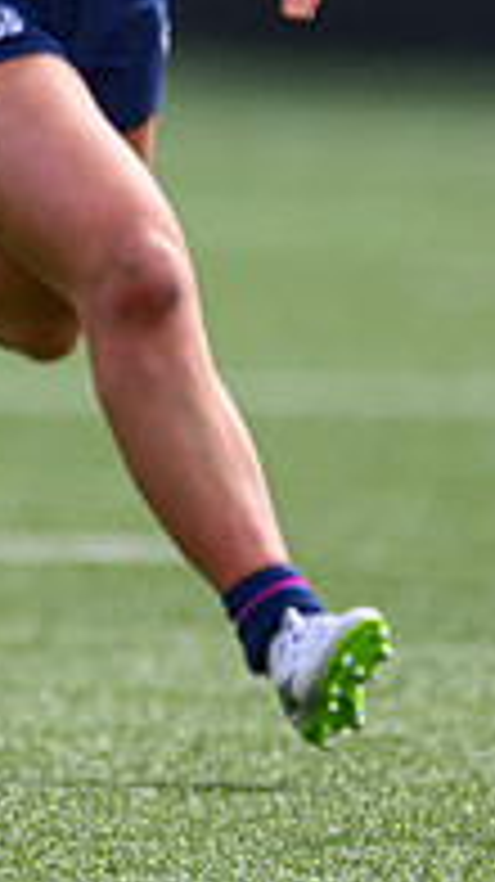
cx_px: -468
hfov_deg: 0.5
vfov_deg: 1.0
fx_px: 52078
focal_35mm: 2228
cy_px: -92
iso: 500
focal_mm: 560
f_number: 4
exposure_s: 1/2500
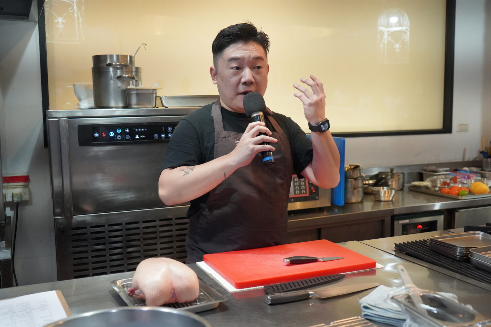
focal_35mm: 36
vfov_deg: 36.9
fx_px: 491
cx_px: 246
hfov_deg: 53.1
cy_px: 164
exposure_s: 1/250
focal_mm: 36
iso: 10000
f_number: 4
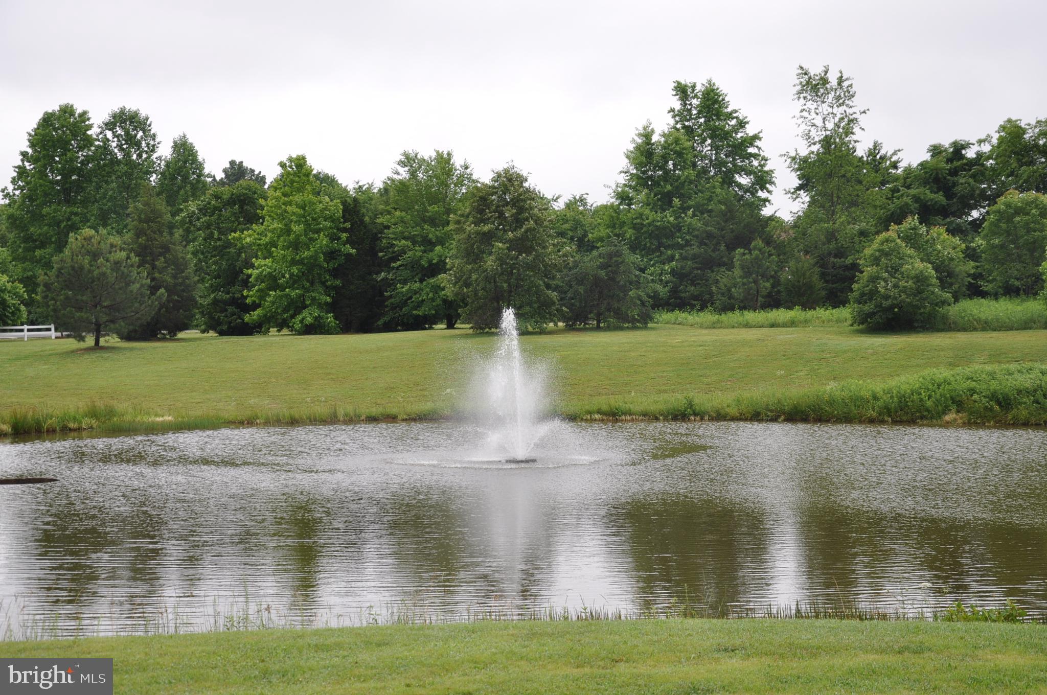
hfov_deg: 31.9
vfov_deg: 21.5
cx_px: 524
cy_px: 348
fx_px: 1830
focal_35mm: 63
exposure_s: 1/200
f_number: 7.1
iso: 200
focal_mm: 42
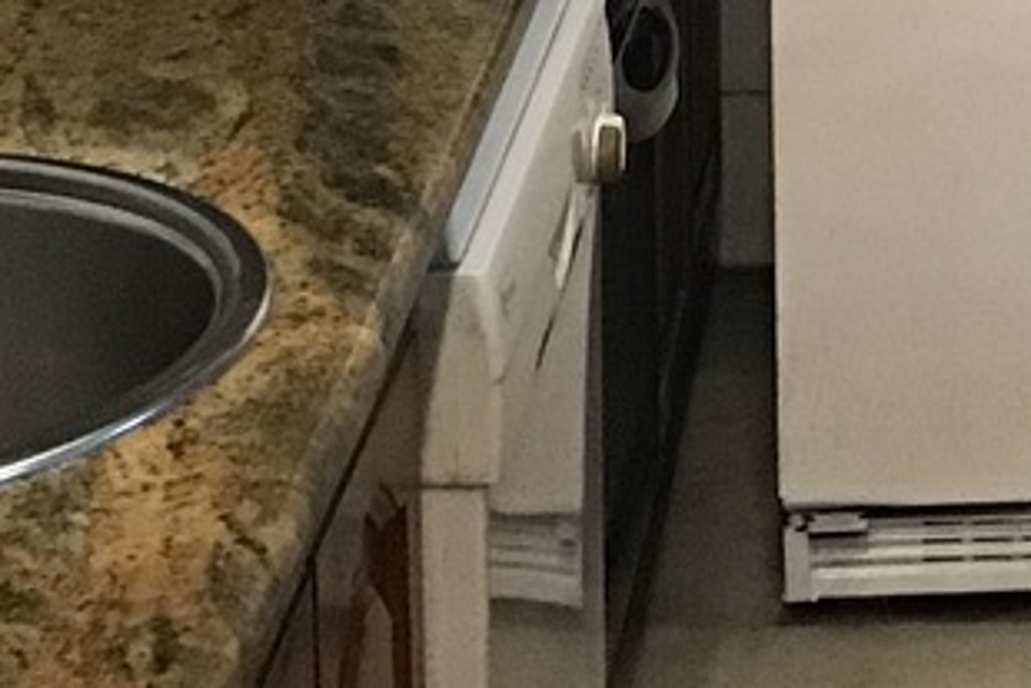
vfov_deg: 9.4
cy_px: -740
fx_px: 3868
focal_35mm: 135
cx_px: 1058
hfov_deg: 14.9
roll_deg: +0.7
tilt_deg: -5.5
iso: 250
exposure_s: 1/33
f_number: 2.4
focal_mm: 3.3
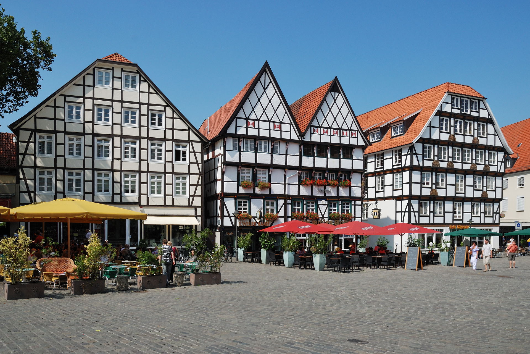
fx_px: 398
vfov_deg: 48.0
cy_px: 177
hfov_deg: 67.4
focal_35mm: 27
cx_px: 265
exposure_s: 1/400
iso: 250
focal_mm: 18
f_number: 10
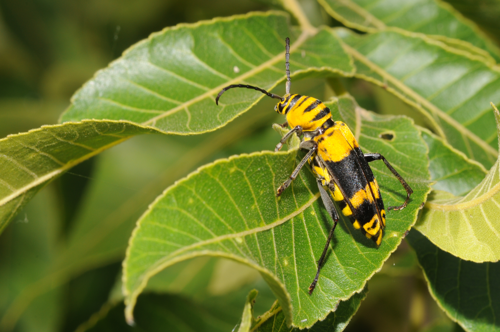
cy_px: 166
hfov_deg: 13.1
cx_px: 250
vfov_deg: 8.7
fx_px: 2185
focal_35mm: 158
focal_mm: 105
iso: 250
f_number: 16
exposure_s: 1/125
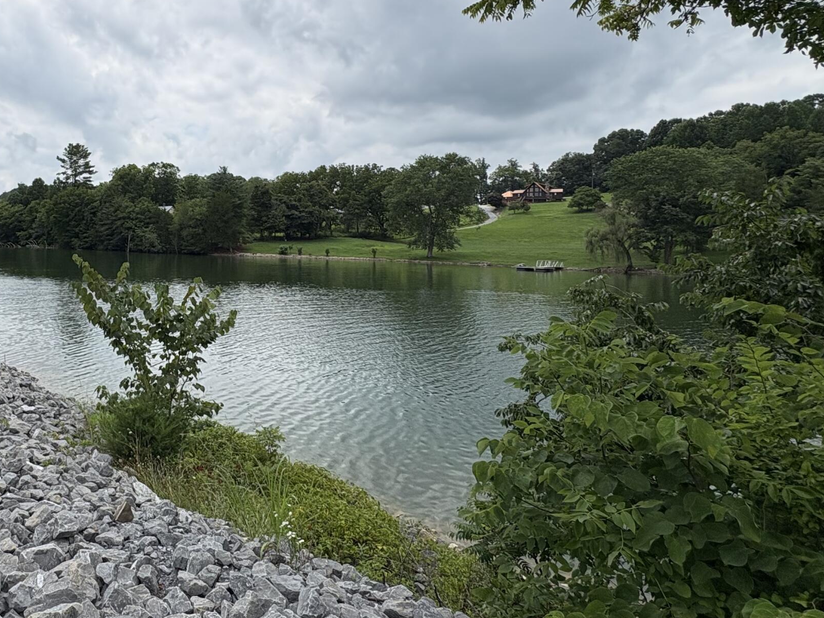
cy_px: 241
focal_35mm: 26
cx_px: 155
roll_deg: -0.6
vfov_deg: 52.6
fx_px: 619
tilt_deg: -0.1
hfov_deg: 61.3
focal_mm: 2.22
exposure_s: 1/3106
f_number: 2.2
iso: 50
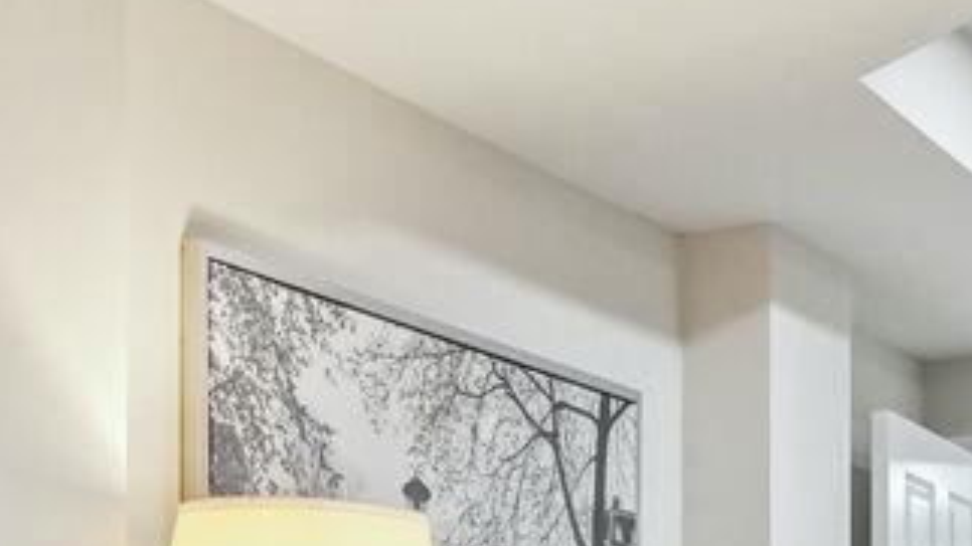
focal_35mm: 90
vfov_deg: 12.6
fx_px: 2319
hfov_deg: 22.9
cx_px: 33
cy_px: 878
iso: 800
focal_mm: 16
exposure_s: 1/25
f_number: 8
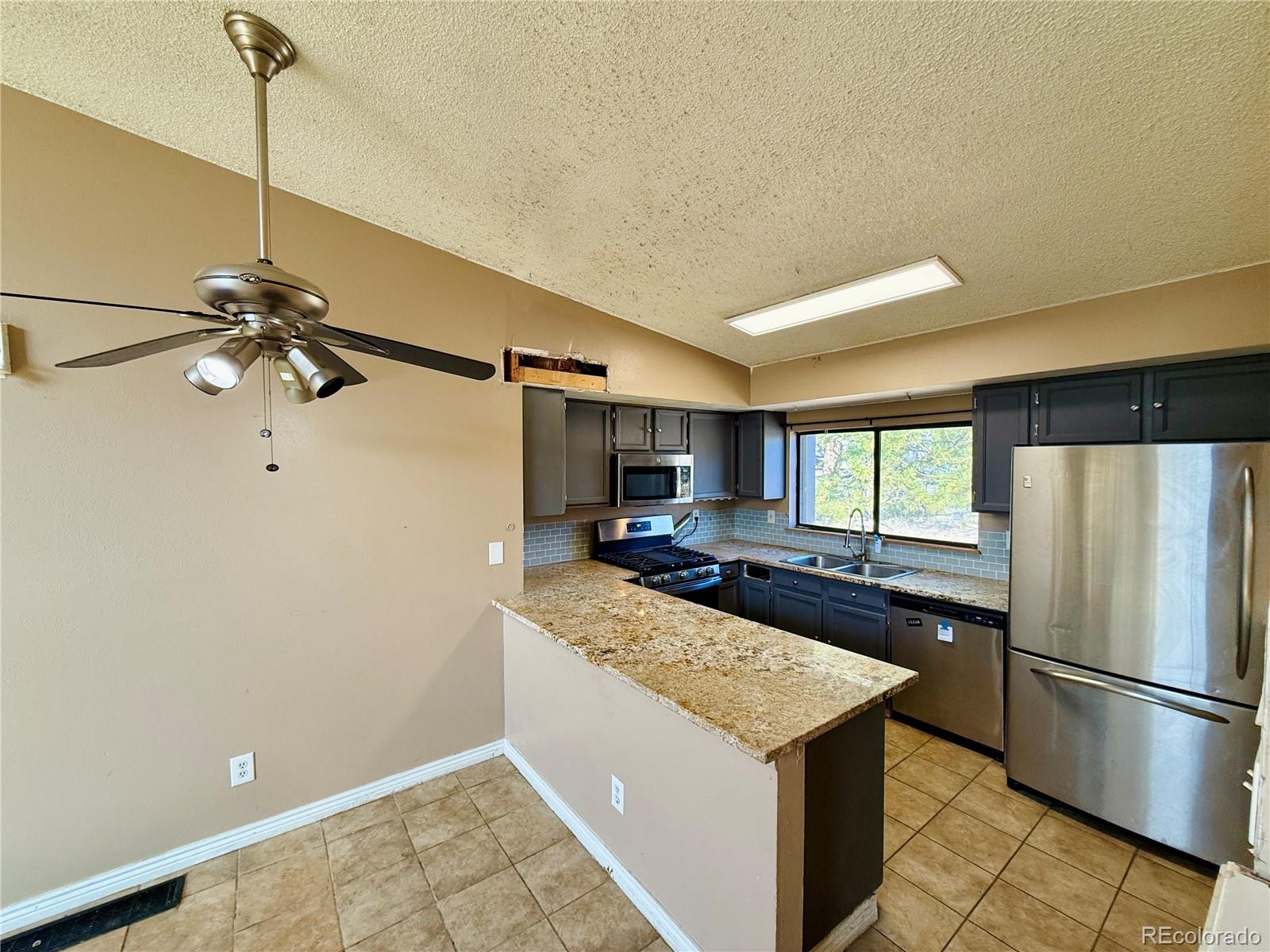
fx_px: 514
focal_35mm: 14
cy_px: 476
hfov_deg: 102.1
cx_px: 635
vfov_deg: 85.7
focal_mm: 2.22
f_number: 2.2
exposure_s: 1/120
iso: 160
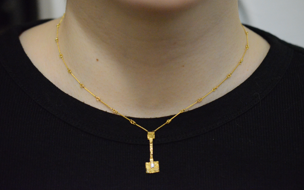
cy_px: 89
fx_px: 514
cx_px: 153
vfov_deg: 21.0
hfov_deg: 33.0
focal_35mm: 62
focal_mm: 40
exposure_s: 1/1000
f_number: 3.5
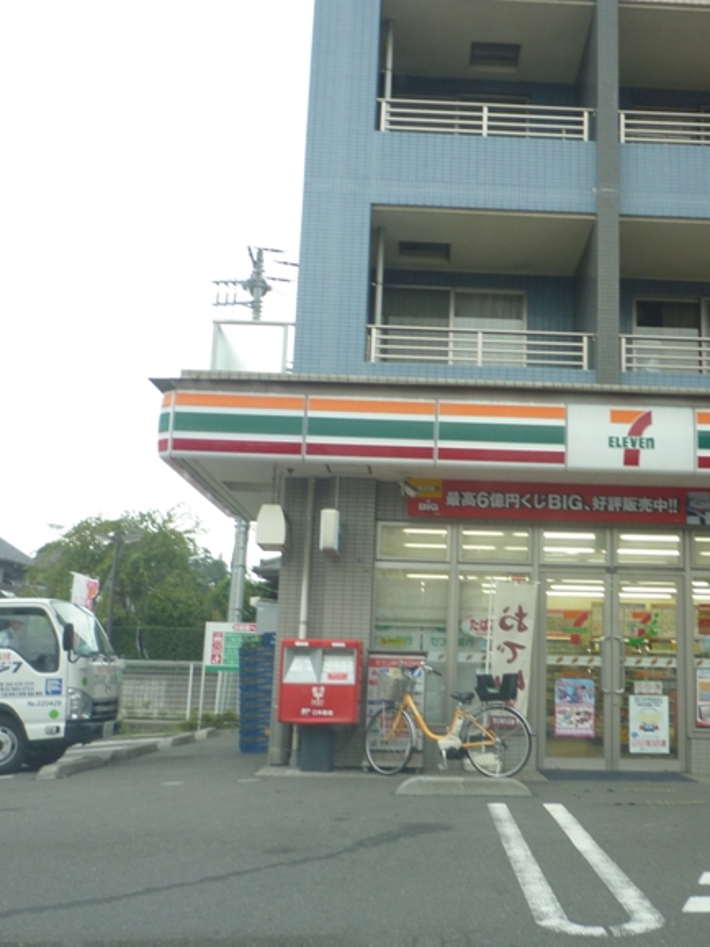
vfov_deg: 49.0
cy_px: 482
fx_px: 1040
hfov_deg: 37.3
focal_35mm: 38
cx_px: 470
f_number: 2.8
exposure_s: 1/50
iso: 80
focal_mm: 4.4
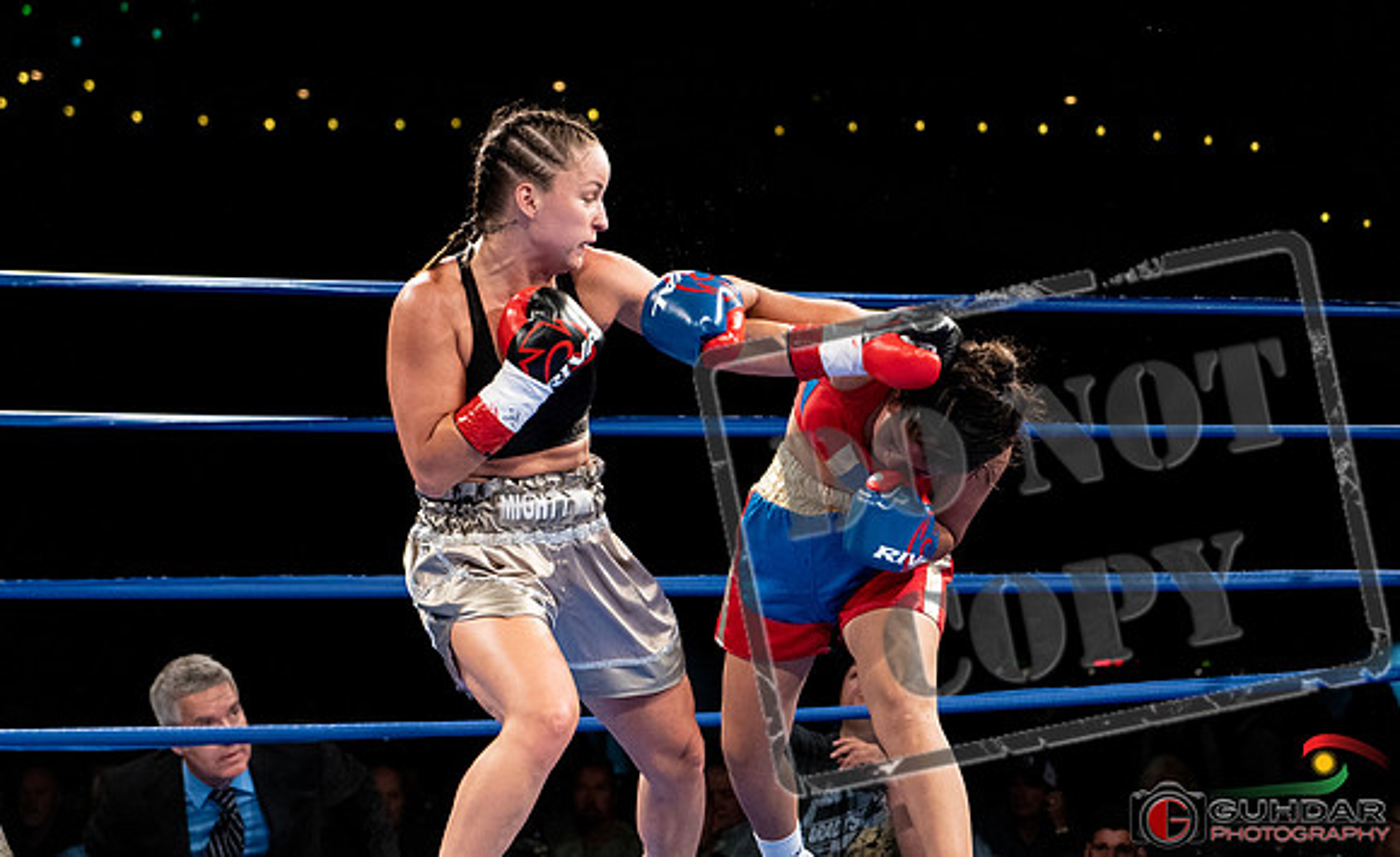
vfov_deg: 16.0
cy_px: 361
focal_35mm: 80
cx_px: 743
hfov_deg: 25.9
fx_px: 3048
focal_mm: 70
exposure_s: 1/1000
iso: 4000
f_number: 4
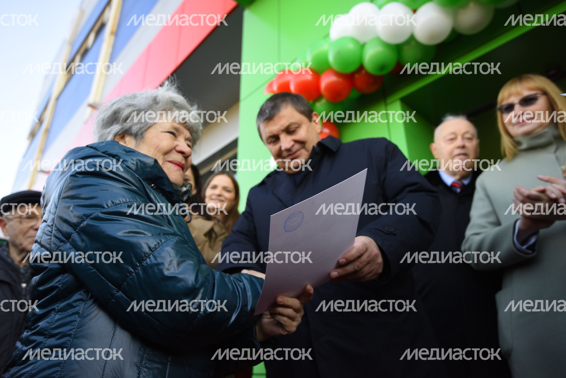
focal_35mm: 26
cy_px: 189
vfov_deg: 49.6
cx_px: 283
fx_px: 409
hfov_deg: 69.4
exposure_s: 1/1000
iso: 1250
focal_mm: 26
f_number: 4
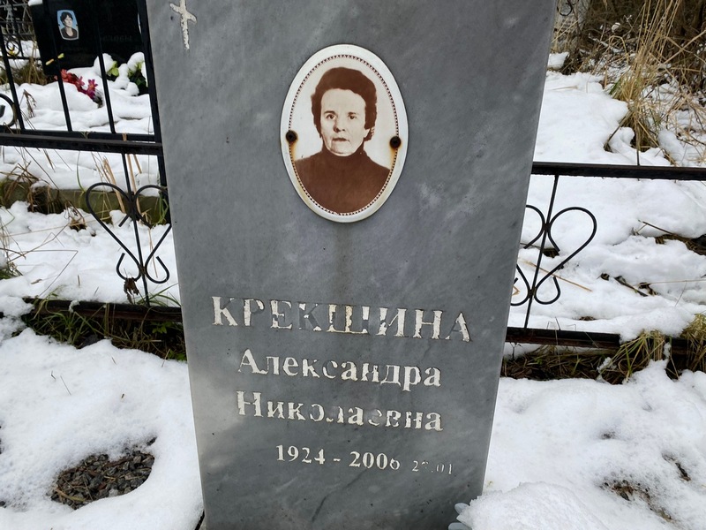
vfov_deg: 53.1
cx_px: 353
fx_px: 530
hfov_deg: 67.3
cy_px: 265
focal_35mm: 26
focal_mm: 4.25
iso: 32
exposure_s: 1/241
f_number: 1.8
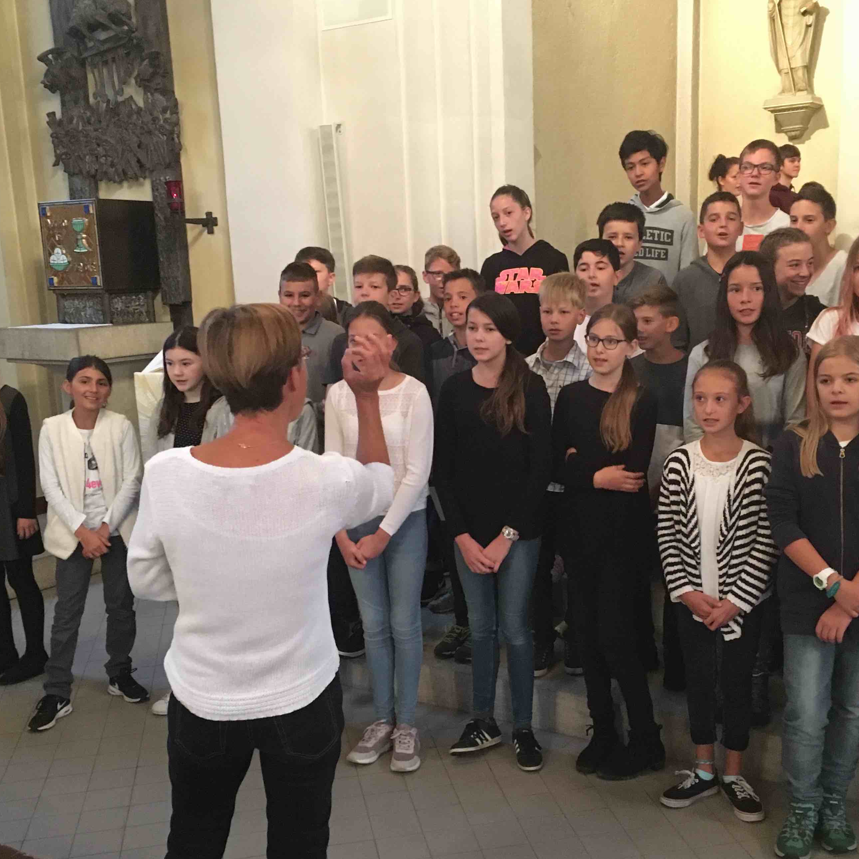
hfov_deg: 41.8
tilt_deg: -12.3
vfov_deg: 41.8
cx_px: 474
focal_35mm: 40
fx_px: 1123
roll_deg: +1.7
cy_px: 491
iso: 320
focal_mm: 4.15
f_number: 2.2
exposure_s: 1/17
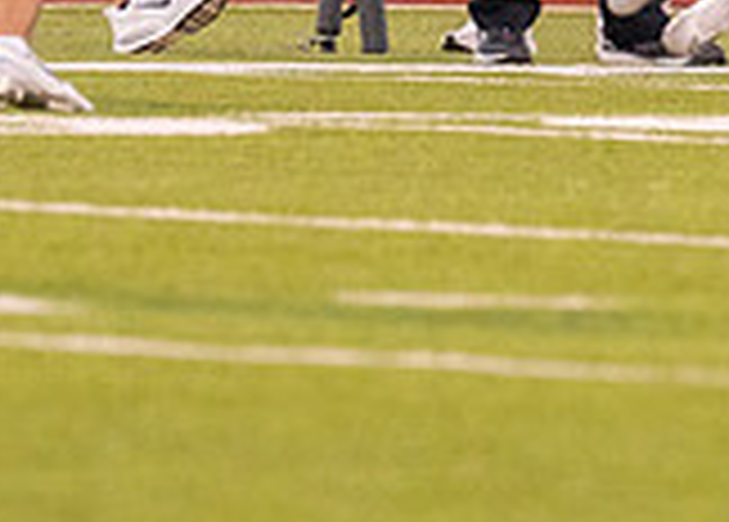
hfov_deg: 1.4
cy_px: -338
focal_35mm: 1395
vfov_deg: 1.0
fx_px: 28906
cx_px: 866
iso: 1600
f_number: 2.8
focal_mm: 200
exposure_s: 1/1000
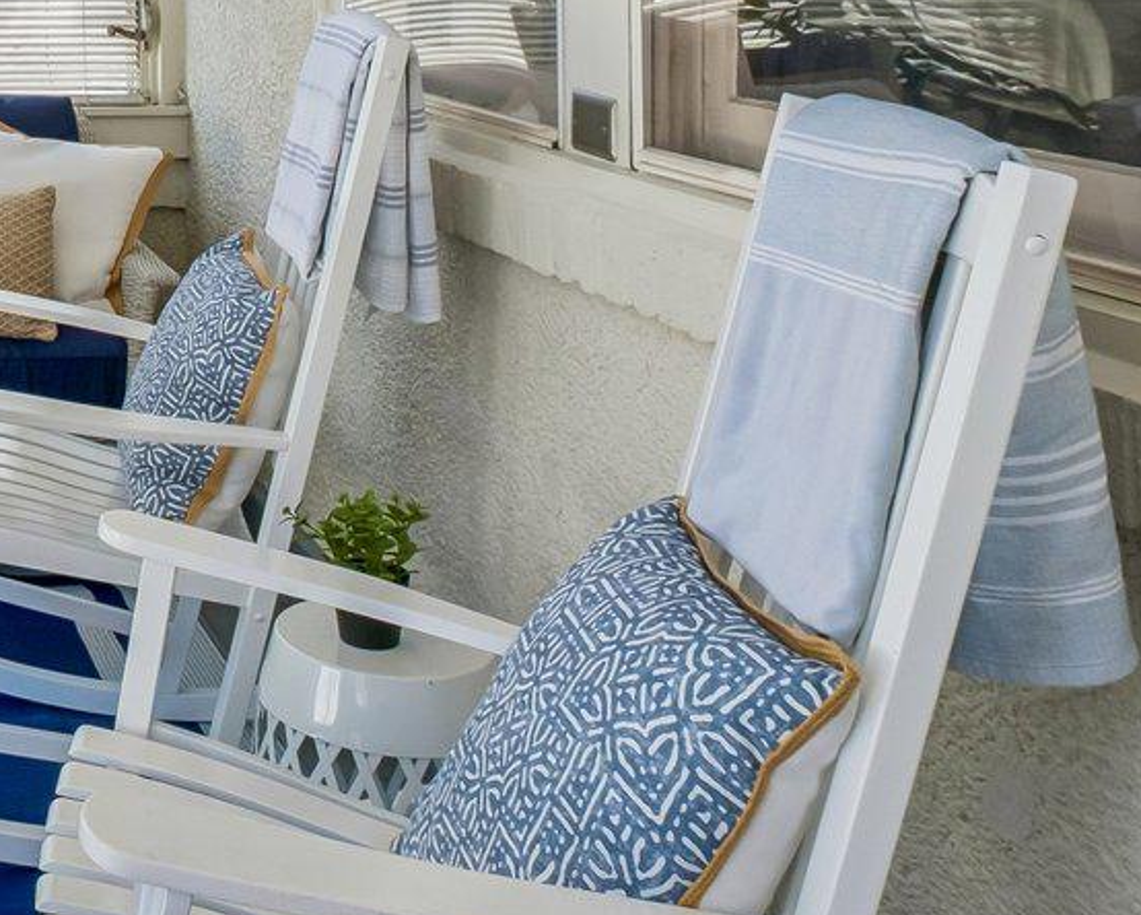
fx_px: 1757
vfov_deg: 26.8
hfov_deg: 30.8
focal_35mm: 52
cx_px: -204
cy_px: -96
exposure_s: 1/60
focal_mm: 10
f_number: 8
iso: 250
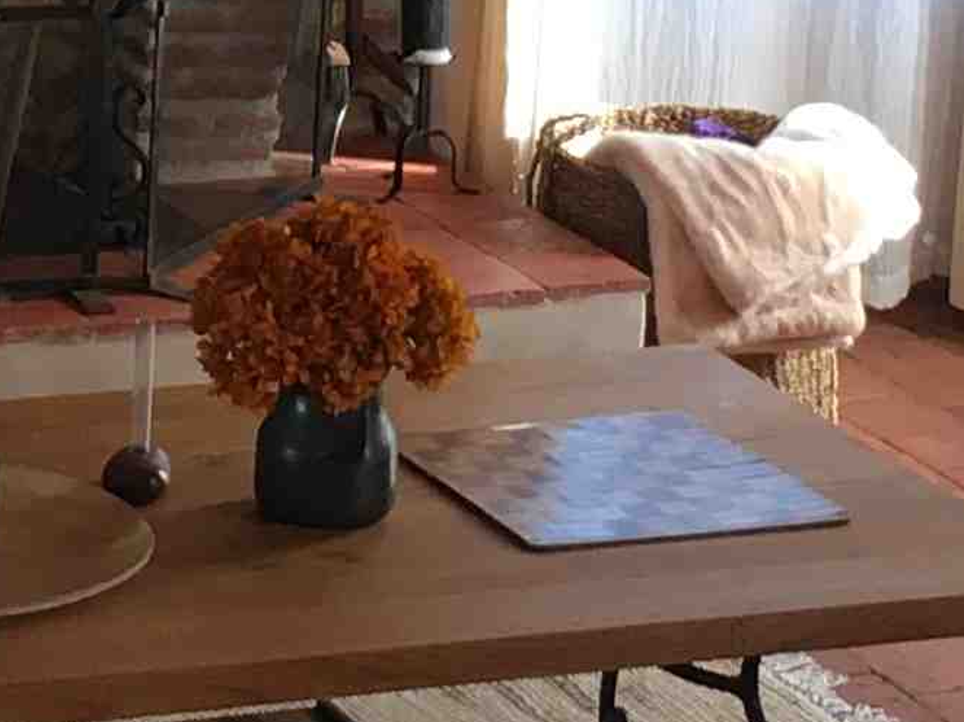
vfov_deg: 8.3
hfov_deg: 11.1
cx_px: 217
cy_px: -96
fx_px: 4926
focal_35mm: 177
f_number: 2.2
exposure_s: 1/33
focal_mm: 4.15
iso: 64
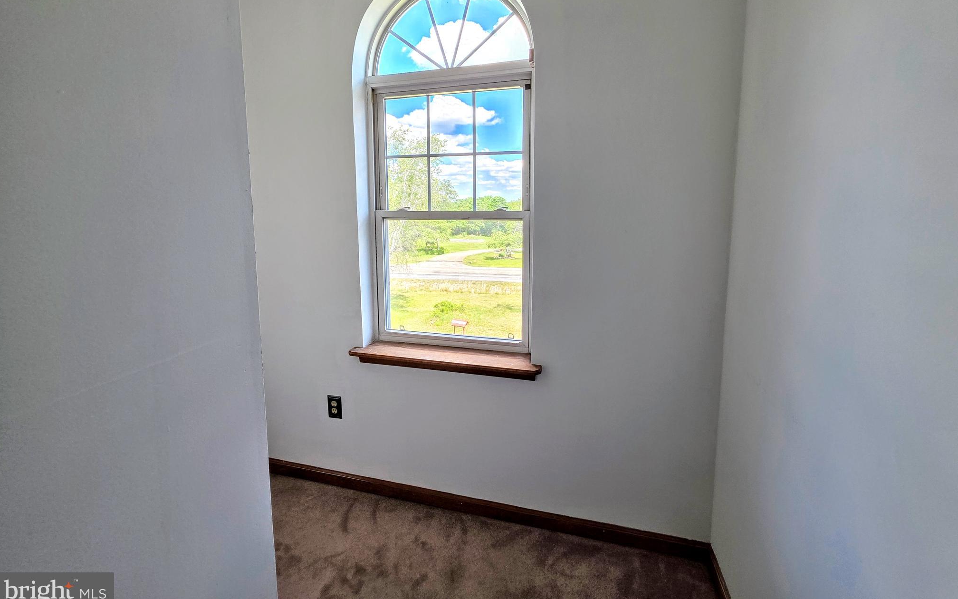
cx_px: 482
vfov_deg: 77.9
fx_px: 366
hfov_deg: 105.3
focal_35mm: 14
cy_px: 246
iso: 100
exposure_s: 1/359
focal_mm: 2.2
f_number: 1.9
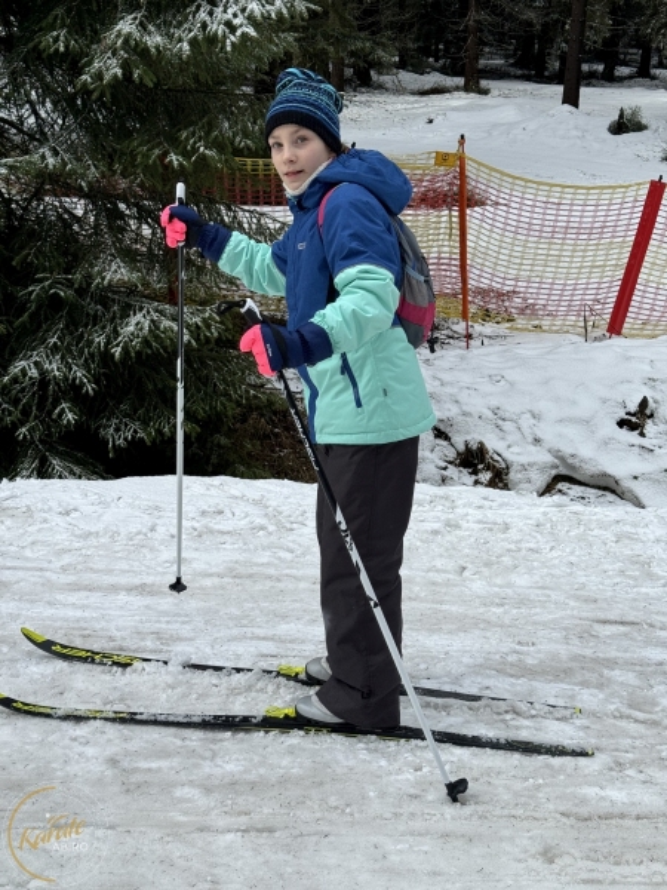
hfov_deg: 30.3
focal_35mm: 48
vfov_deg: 39.7
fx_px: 1233
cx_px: 334
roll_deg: -2.6
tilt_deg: -16.3
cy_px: 445
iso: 64
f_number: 1.78
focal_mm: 6.86
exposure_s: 1/1770
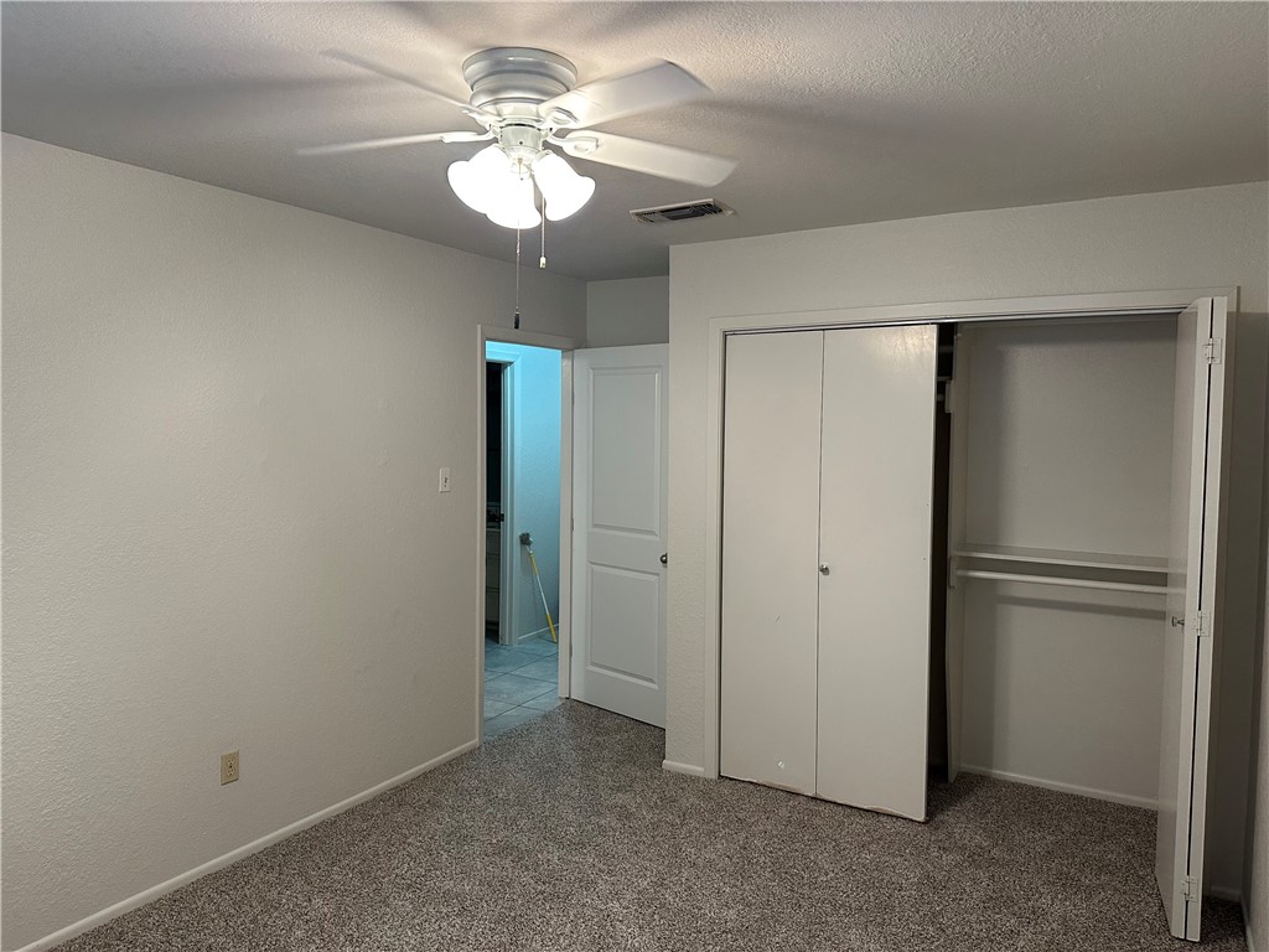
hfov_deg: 71.6
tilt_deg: -3.4
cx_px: 634
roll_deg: -0.8
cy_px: 476
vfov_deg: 56.8
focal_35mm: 24
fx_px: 880
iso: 250
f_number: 1.78
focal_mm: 6.86
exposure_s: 1/60
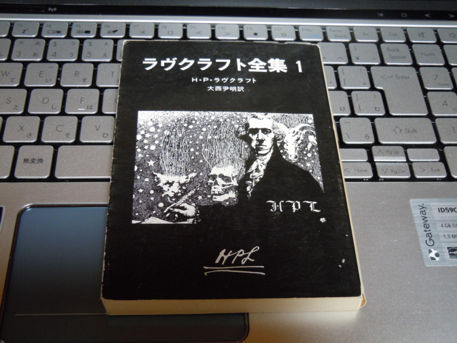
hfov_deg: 42.1
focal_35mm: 45
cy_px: 172
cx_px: 228
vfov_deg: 32.2
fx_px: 594
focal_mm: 8.1
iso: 400
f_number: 3.8
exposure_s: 1/10
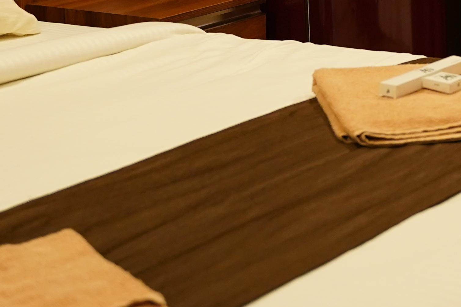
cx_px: 474
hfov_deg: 16.0
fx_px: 1601
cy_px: -74
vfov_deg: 10.8
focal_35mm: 125
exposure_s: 1/125
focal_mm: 32.5
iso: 1600
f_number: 2.8
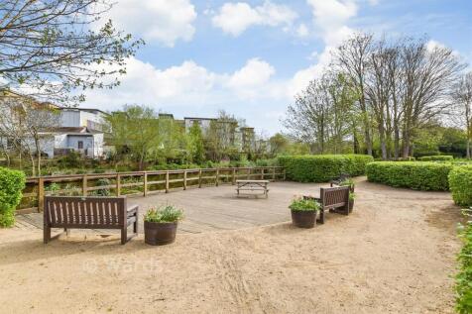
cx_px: 236
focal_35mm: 15
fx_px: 197
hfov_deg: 100.4
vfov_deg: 77.3
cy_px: 157
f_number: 8
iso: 320
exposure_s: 1/800
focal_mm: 10
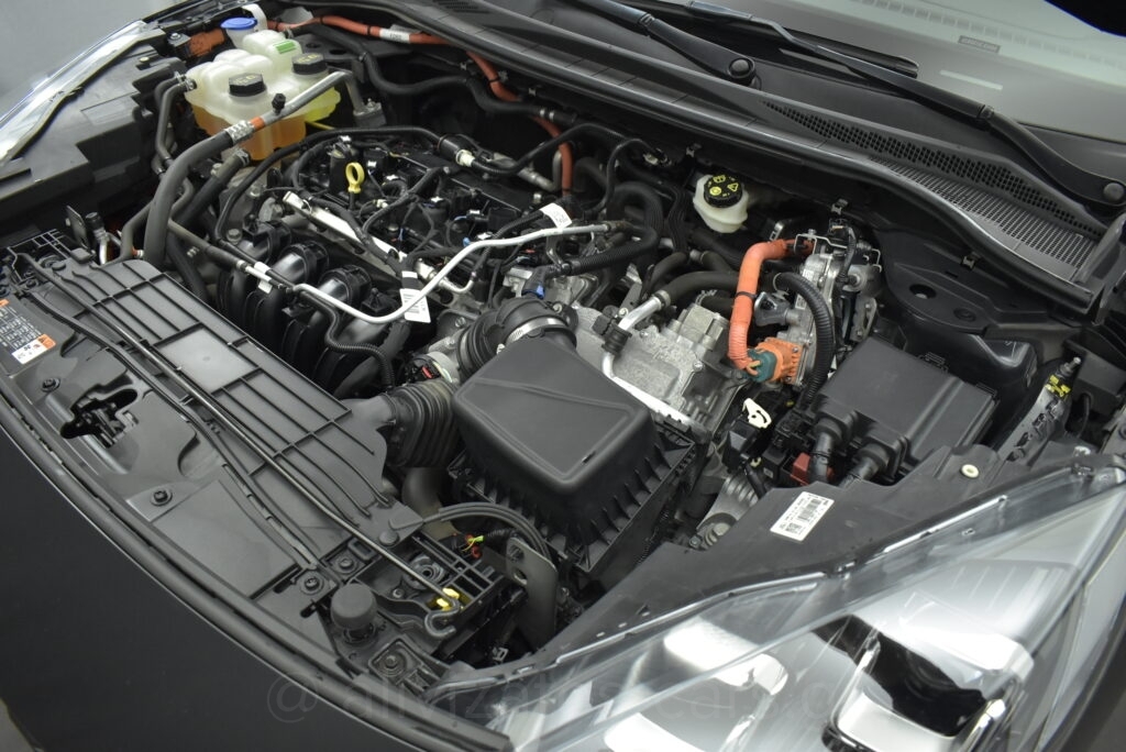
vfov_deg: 48.0
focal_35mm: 27
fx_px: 845
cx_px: 563
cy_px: 376
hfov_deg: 67.4
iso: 1600
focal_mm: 18
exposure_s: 1/80
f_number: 3.5
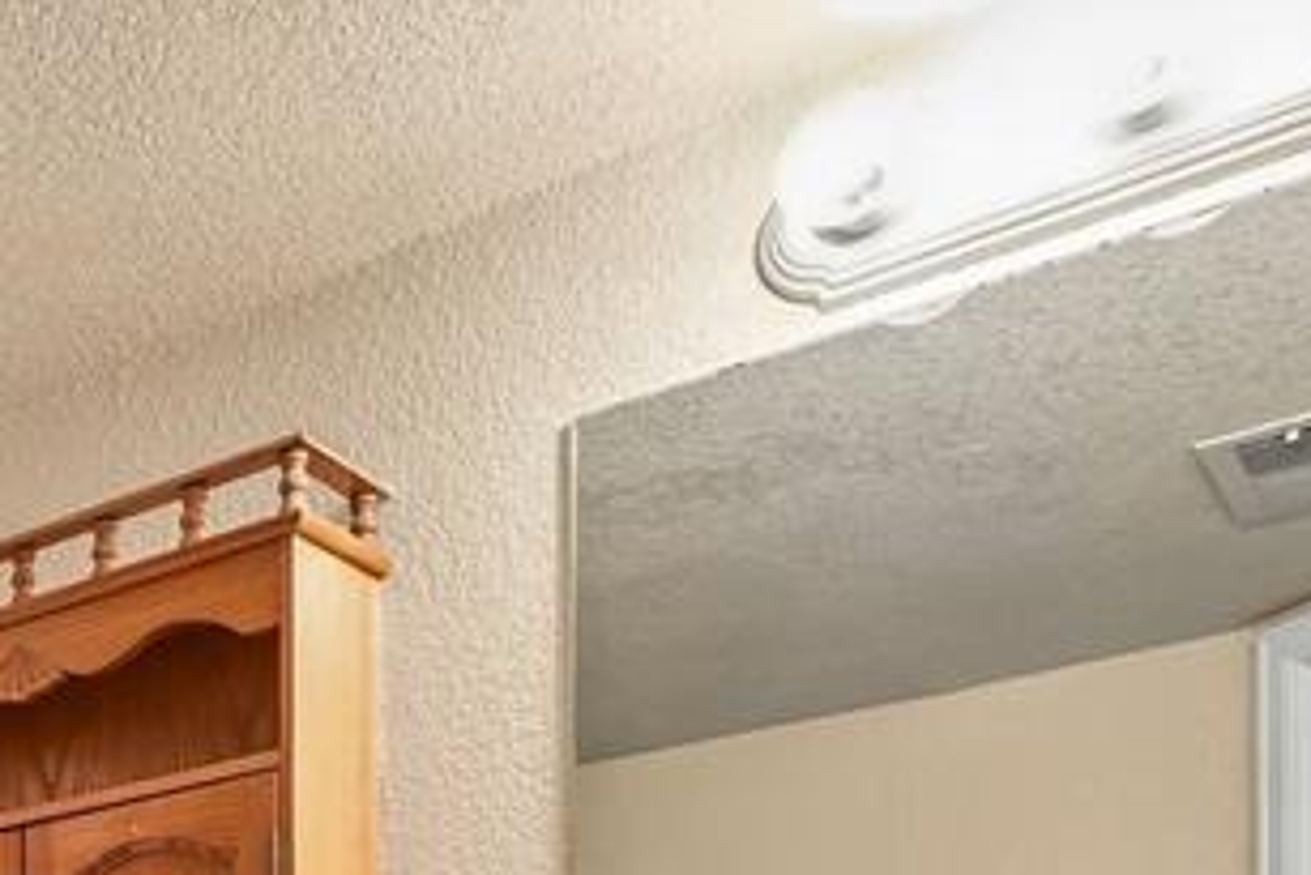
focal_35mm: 50
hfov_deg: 31.1
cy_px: 1306
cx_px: -376
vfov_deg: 22.3
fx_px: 1822
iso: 640
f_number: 9
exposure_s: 1/3.33
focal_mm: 10
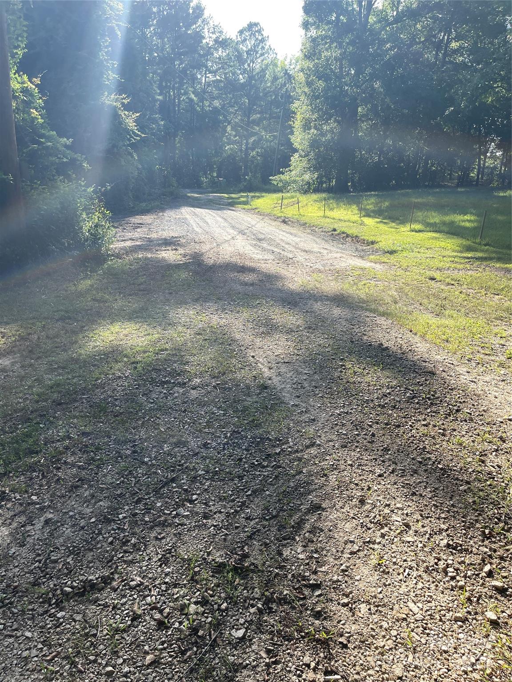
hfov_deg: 54.9
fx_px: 493
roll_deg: -1.6
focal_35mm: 25
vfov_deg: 69.4
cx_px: 256
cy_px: 341
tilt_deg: -25.1
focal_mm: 5.1
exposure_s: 1/1164
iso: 32
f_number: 1.6
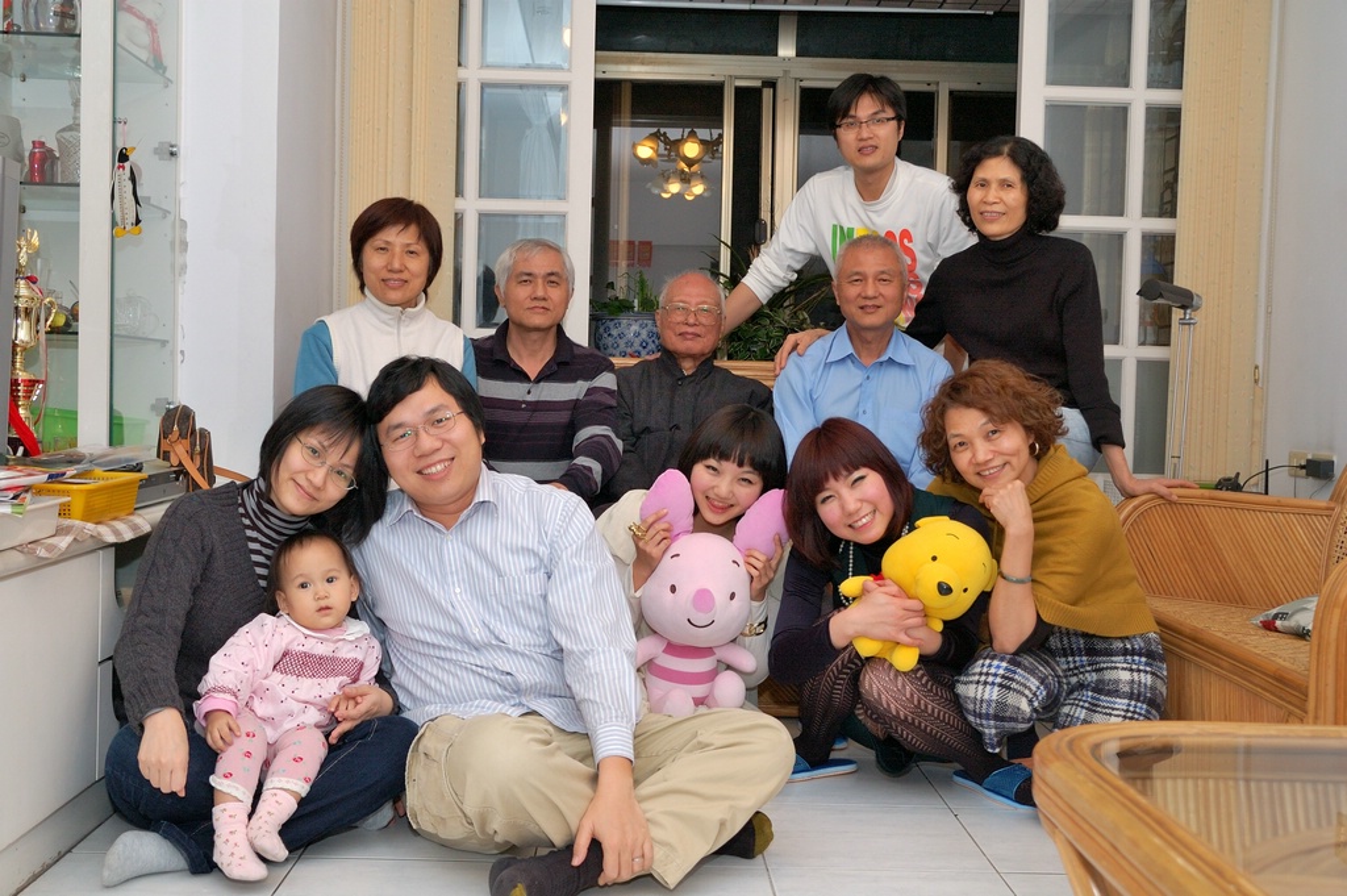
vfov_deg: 33.0
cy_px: 448
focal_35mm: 40
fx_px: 1514
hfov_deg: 48.0
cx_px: 674
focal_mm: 27
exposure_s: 1/60
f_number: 4
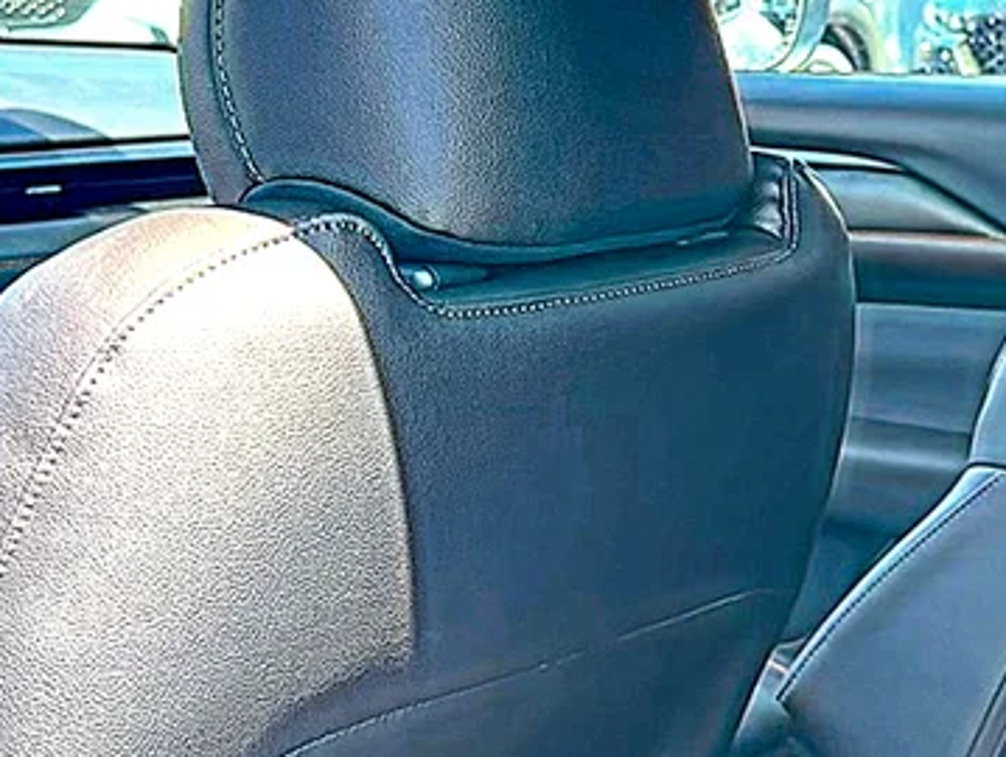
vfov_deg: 19.9
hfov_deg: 25.7
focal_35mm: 74
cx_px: 835
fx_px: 2153
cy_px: 377
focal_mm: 6.86
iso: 125
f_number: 1.78
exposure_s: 1/364
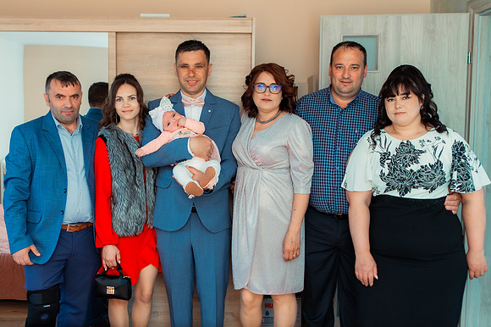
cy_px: 136
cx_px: 214
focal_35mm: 37
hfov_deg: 52.0
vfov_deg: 36.0
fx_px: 502
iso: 640
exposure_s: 1/250
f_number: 3.2
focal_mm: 31
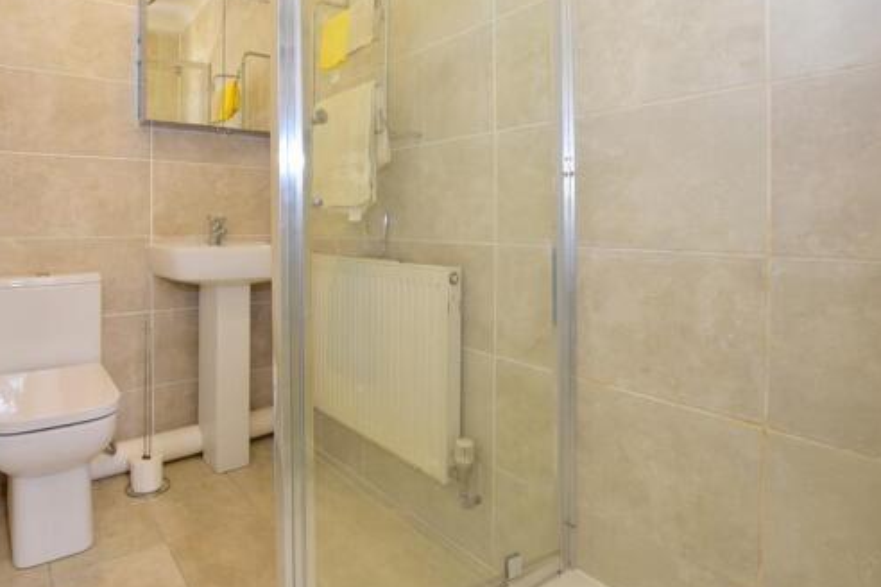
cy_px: 225
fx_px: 489
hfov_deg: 82.7
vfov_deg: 61.2
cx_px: 342
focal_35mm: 20
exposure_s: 1/13
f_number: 5.6
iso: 400
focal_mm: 10
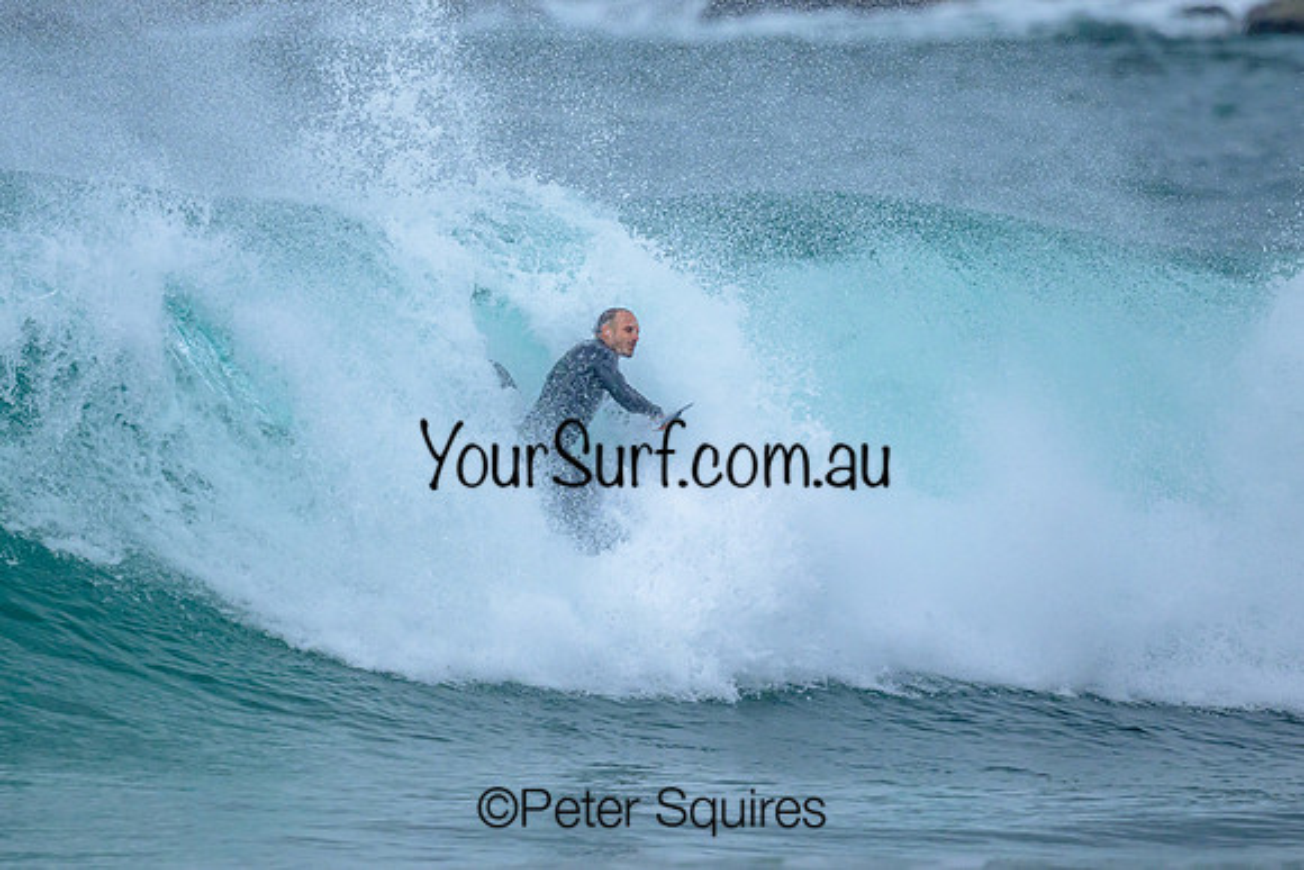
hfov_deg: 1.9
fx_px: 39648
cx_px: 414
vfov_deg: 1.3
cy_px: 275
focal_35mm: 1094
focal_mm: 800
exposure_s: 1/3200
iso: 1600
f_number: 6.3
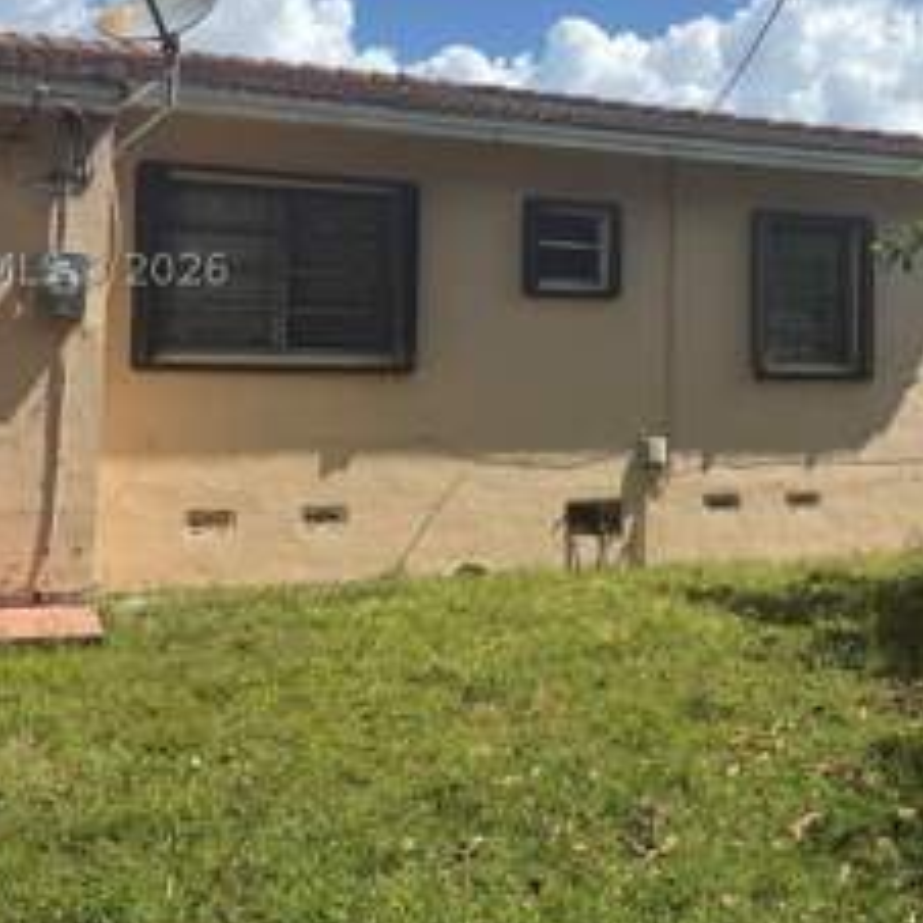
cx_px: 604
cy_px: 270
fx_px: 1358
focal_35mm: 45
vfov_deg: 36.9
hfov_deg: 37.2
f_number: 1.78
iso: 80
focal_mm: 6.76
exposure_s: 1/6173
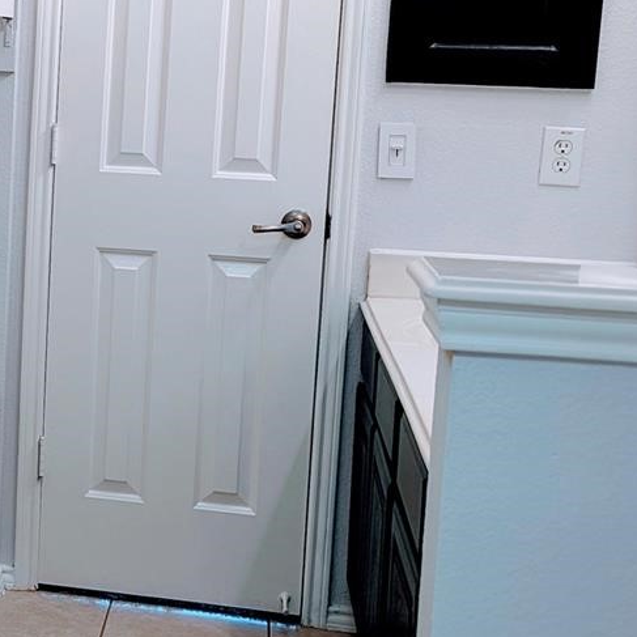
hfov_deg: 23.7
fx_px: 1395
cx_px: -107
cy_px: 225
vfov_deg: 25.6
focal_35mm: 67
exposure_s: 1/60
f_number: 1.85
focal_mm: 6.81
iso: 46
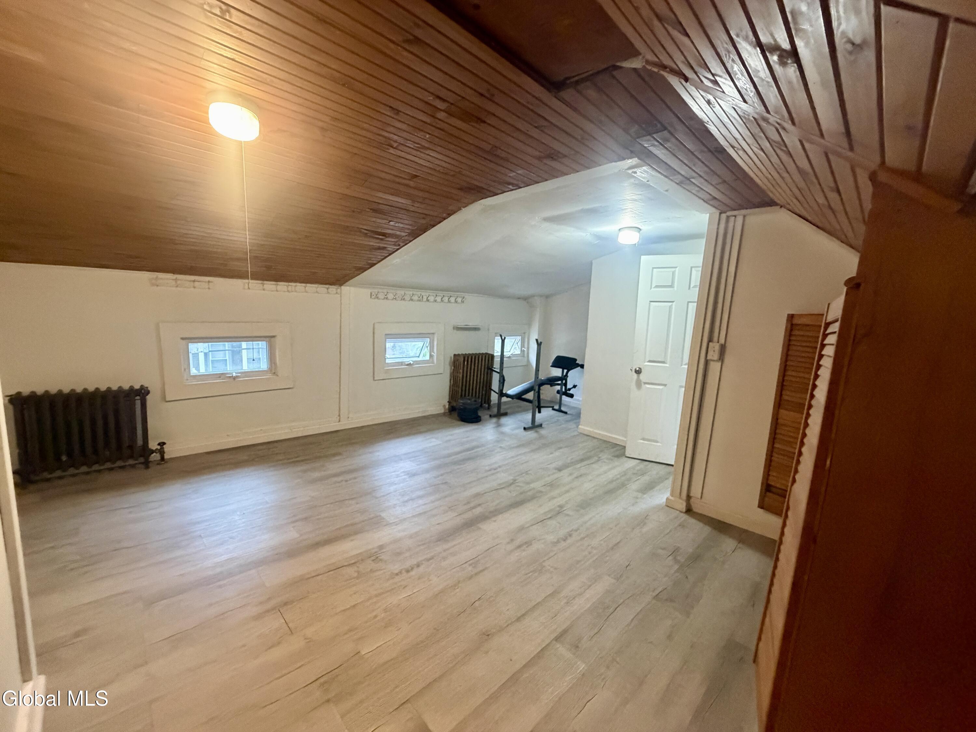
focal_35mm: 14
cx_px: 488
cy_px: 366
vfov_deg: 85.7
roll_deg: -1.7
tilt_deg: -7.5
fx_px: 395
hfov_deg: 102.1
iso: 640
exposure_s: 1/60
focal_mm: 2.22
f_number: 2.2
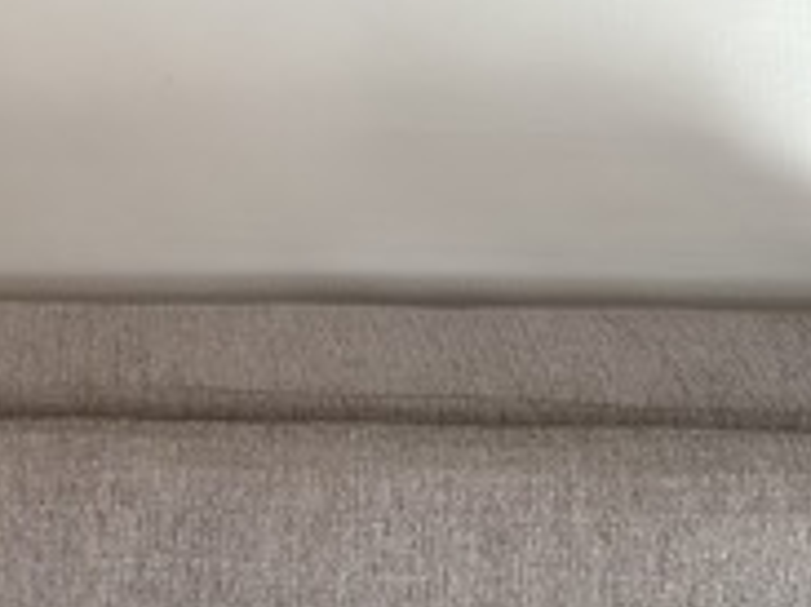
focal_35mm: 71
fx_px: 1662
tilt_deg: -19.5
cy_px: 184
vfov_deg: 20.6
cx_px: 22
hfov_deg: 26.1
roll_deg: +2.0
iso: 80
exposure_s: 1/121
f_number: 1.78
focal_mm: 6.86
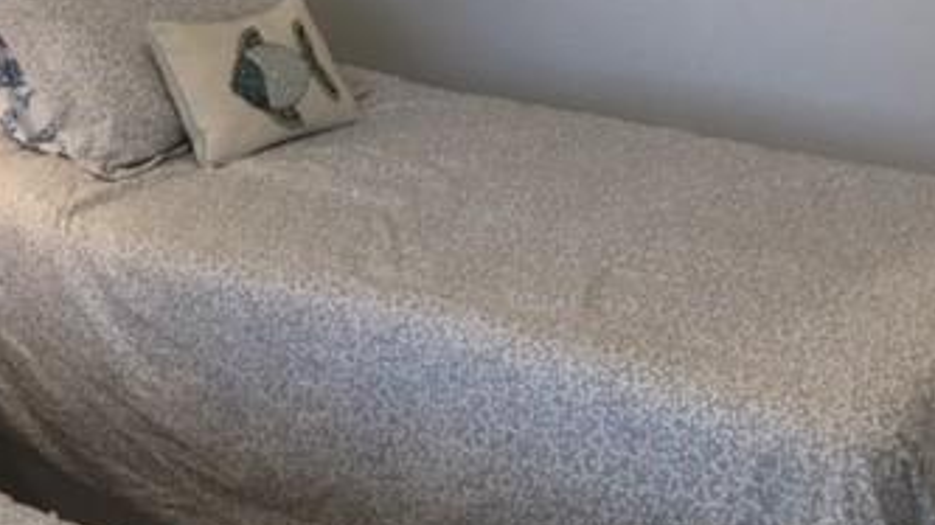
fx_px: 1611
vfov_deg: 18.1
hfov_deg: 32.3
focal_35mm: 65
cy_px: 25
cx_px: 376
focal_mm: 3.3
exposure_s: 1/30
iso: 80
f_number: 2.4
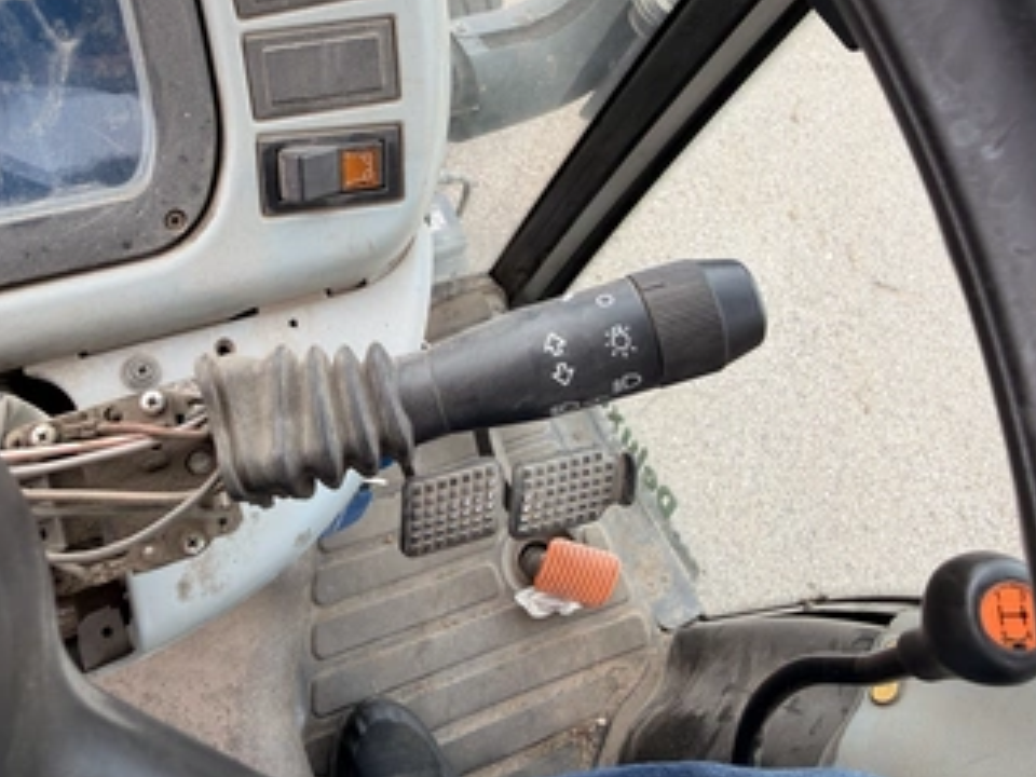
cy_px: 304
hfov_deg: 59.8
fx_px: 898
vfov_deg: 46.5
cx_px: 463
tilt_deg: -58.6
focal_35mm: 30
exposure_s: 1/109
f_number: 2.2
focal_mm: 2.22
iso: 40
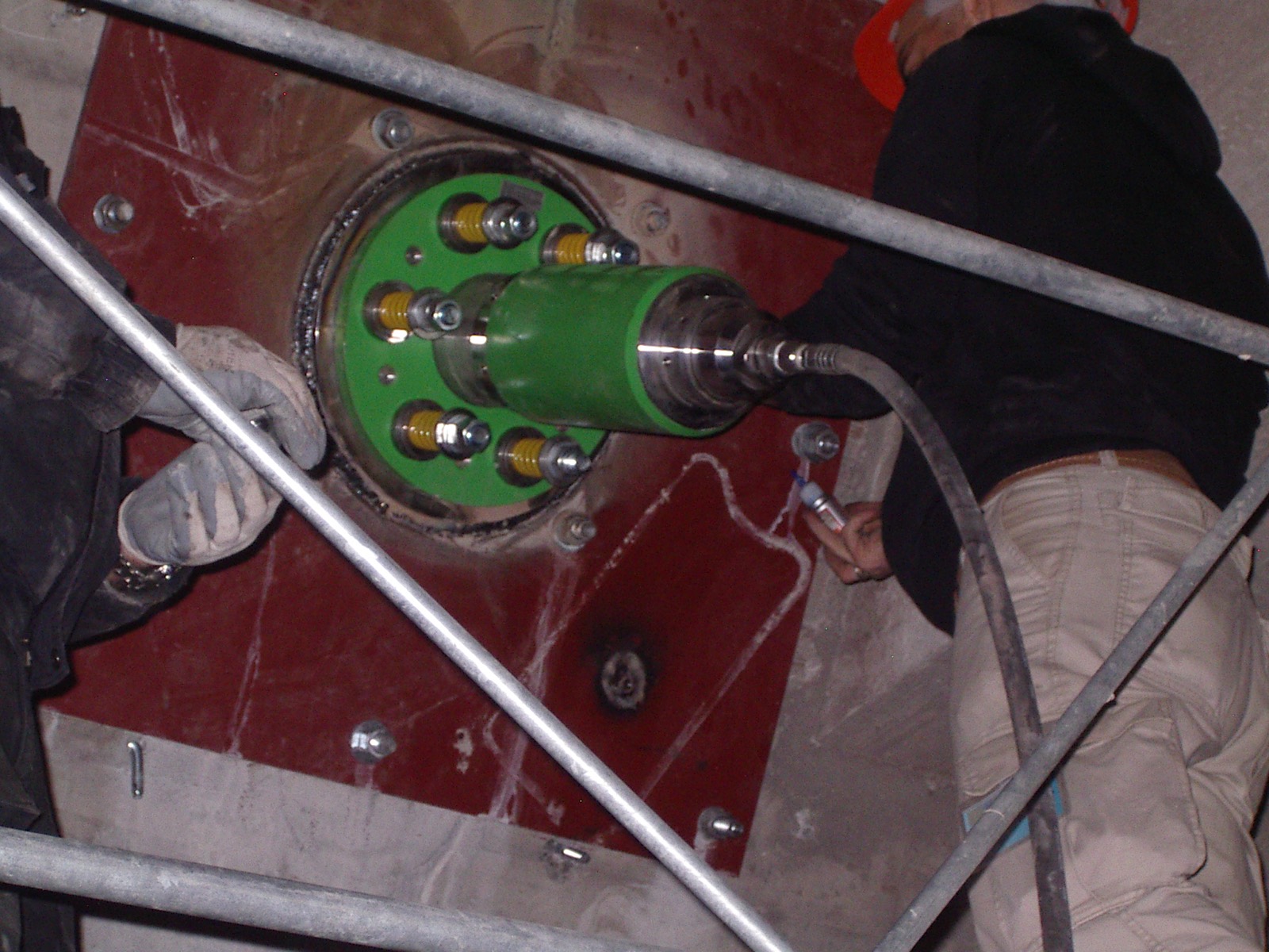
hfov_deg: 17.3
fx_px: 4179
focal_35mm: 114
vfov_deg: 13.0
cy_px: 476
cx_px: 634
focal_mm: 17.4
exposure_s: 1/125
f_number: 5
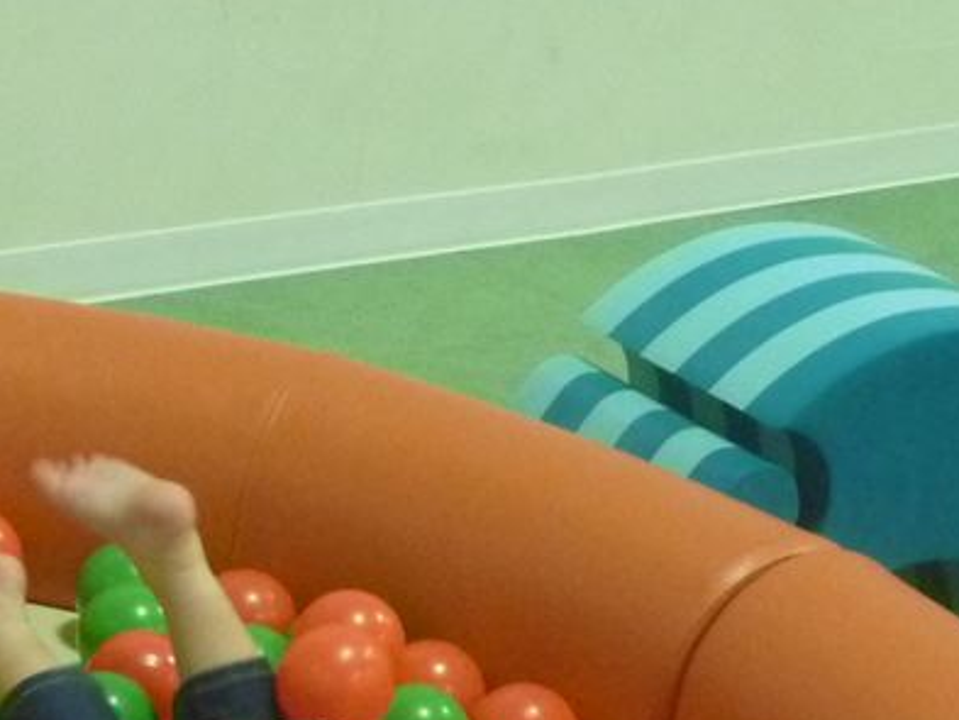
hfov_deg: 12.8
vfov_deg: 9.5
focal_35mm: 153
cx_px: 76
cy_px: 1025
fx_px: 4240
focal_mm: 8.3
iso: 400
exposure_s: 1/40
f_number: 3.9
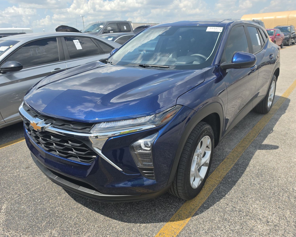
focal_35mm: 24
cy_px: 118
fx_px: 210
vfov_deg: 58.8
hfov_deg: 70.3
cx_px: 152
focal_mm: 6.5
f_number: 1.4
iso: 63
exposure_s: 1/5445
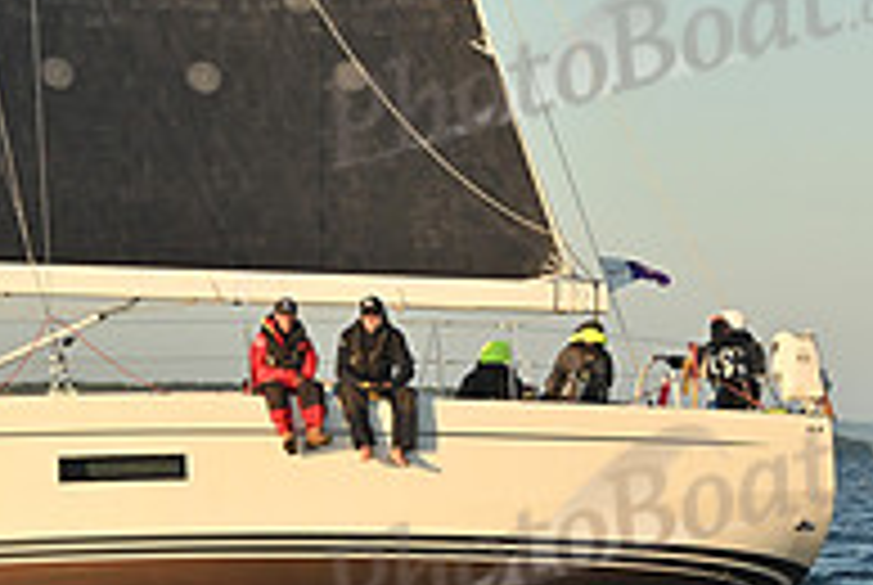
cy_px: 349
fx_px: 5076
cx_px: 94
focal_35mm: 209
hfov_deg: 9.8
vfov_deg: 6.6
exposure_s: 1/800
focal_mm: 70
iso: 800
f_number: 10
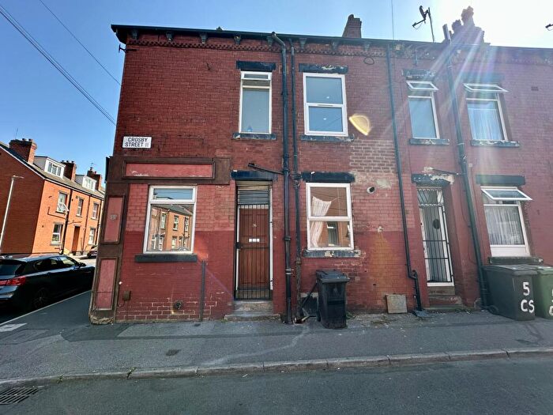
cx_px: 276
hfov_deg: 102.1
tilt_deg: +8.6
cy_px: 208
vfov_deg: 85.7
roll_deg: -0.1
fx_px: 224
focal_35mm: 14
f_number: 2.2
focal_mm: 2.22
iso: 40
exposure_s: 1/368
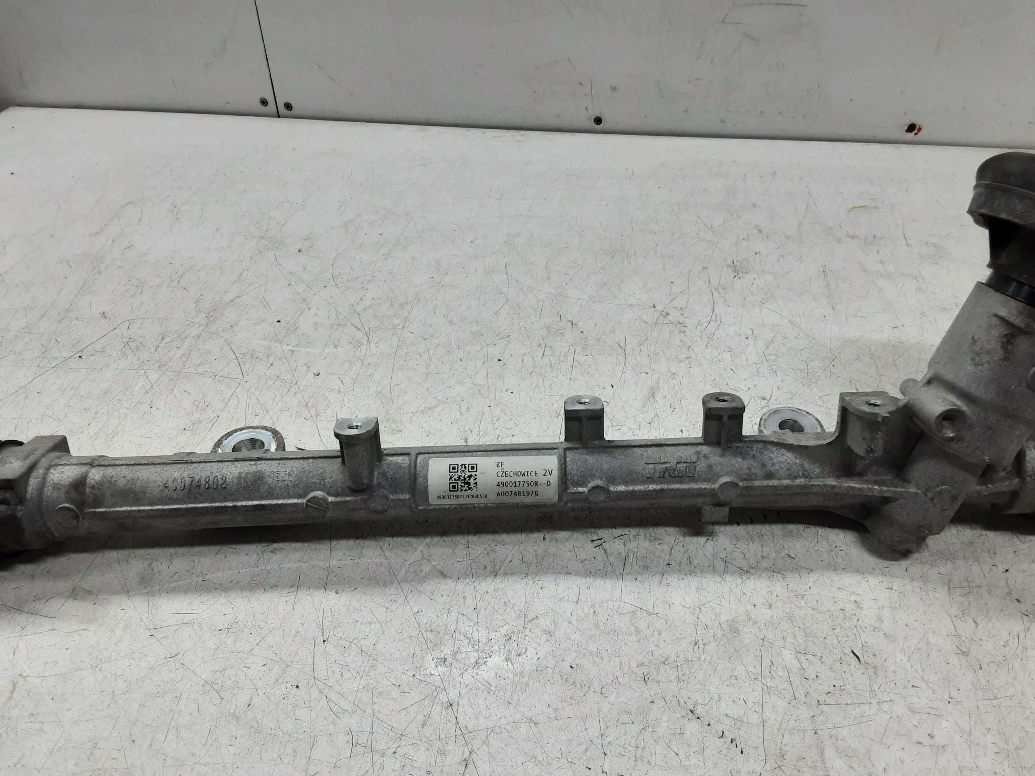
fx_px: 807
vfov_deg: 51.4
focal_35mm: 27
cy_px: 388
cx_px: 518
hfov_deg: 65.3
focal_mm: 2.91
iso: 64
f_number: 1.9
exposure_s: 1/50
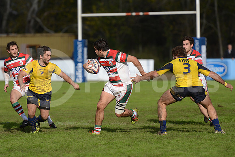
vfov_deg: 4.9
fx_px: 1828
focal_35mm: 280
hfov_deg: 7.4
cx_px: 118
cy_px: 78
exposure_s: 1/2500
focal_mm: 280
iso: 400
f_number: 4
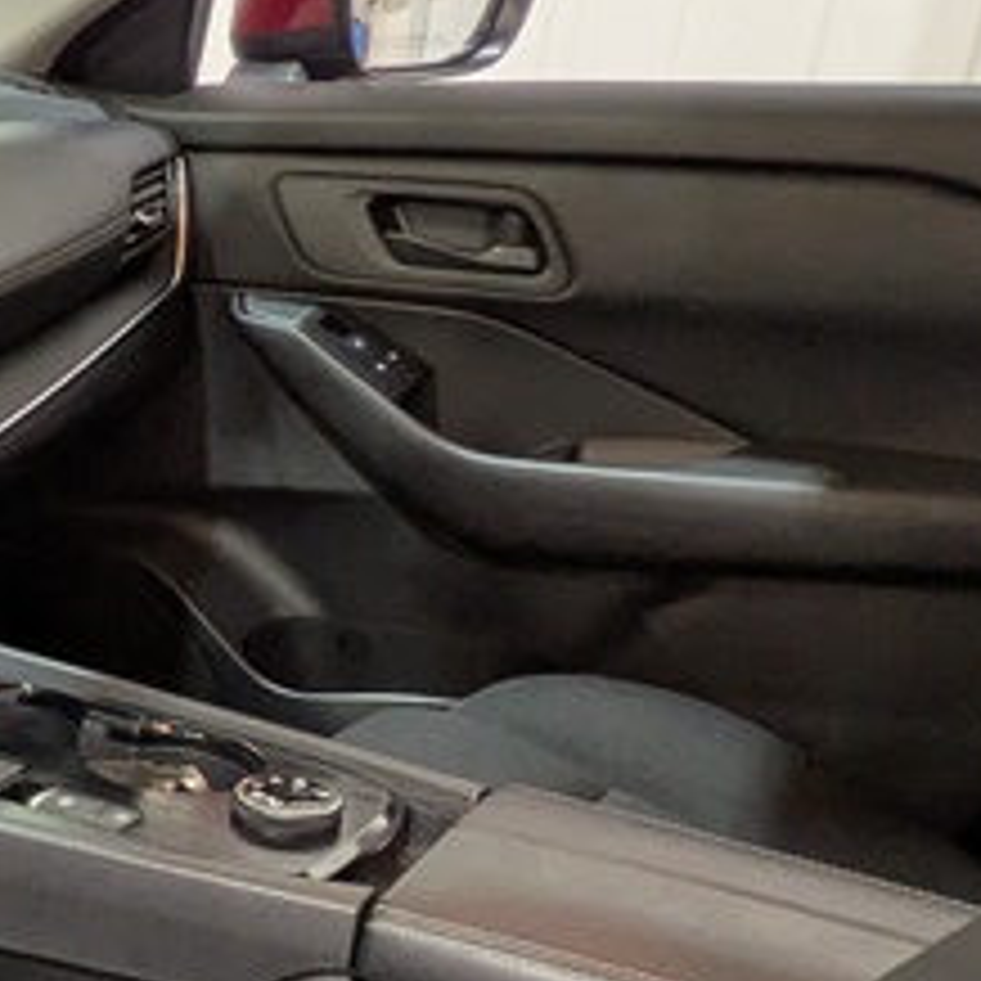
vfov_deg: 29.1
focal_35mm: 58
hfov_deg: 24.5
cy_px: 742
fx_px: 1860
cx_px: -400
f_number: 2.2
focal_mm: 1.83
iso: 89
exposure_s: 1/40
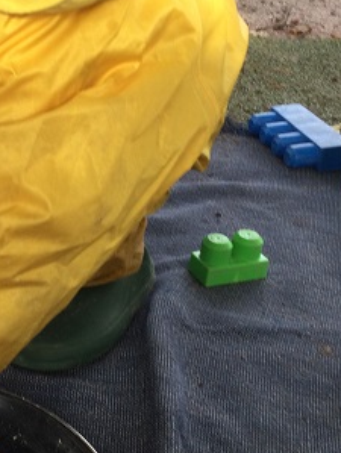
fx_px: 904
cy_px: 214
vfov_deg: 28.1
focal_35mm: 69
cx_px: 24
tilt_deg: -23.8
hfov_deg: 20.8
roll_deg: -5.0
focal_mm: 3.3
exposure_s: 1/128
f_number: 2.4
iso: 25
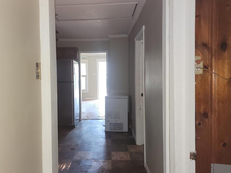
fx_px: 180
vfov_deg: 51.3
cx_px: 106
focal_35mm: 27
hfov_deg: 65.2
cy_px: 80
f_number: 1.8
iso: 125
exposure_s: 1/24
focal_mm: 6.4
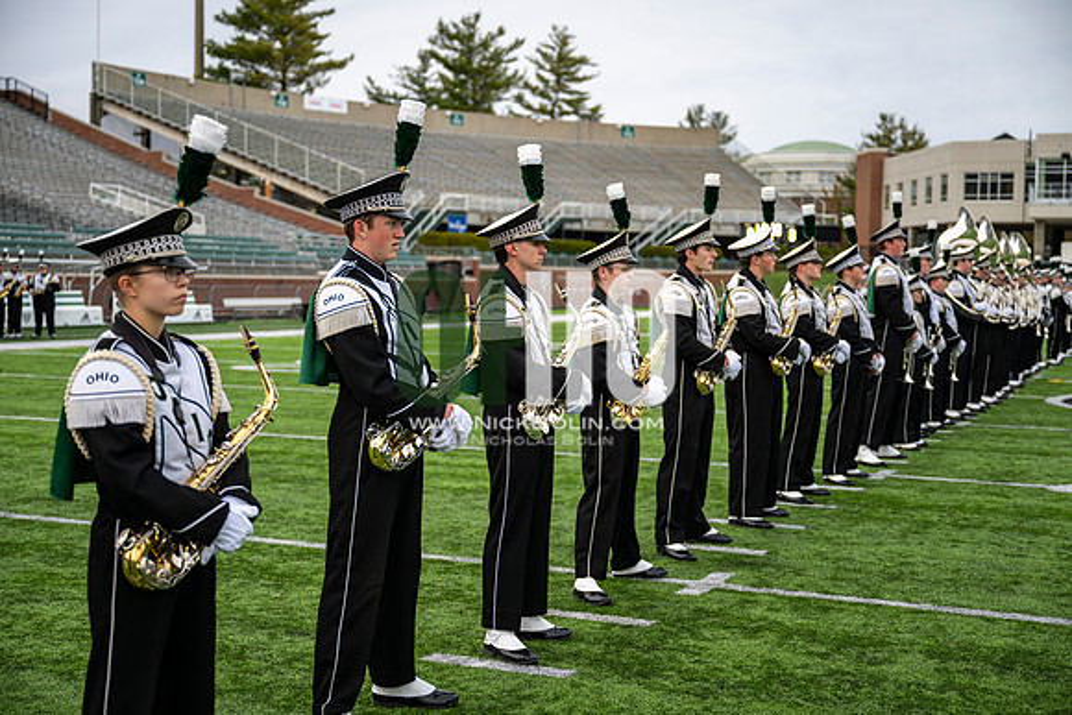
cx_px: 536
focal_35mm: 47
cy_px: 358
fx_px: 1400
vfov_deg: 28.7
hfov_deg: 41.9
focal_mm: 47
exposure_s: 1/500
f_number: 2.8
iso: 125
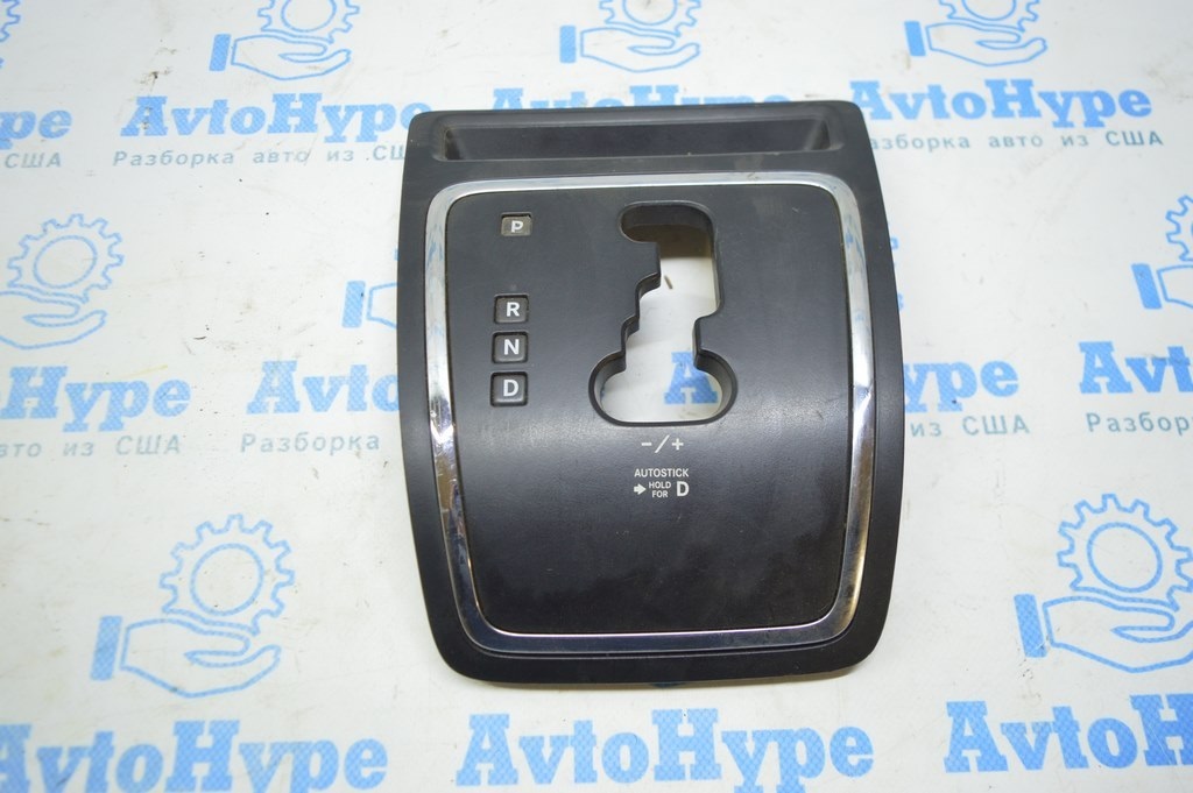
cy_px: 396
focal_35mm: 27
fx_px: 894
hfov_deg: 67.4
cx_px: 596
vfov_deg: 47.9
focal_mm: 18
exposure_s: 1/30
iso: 400
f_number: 3.5
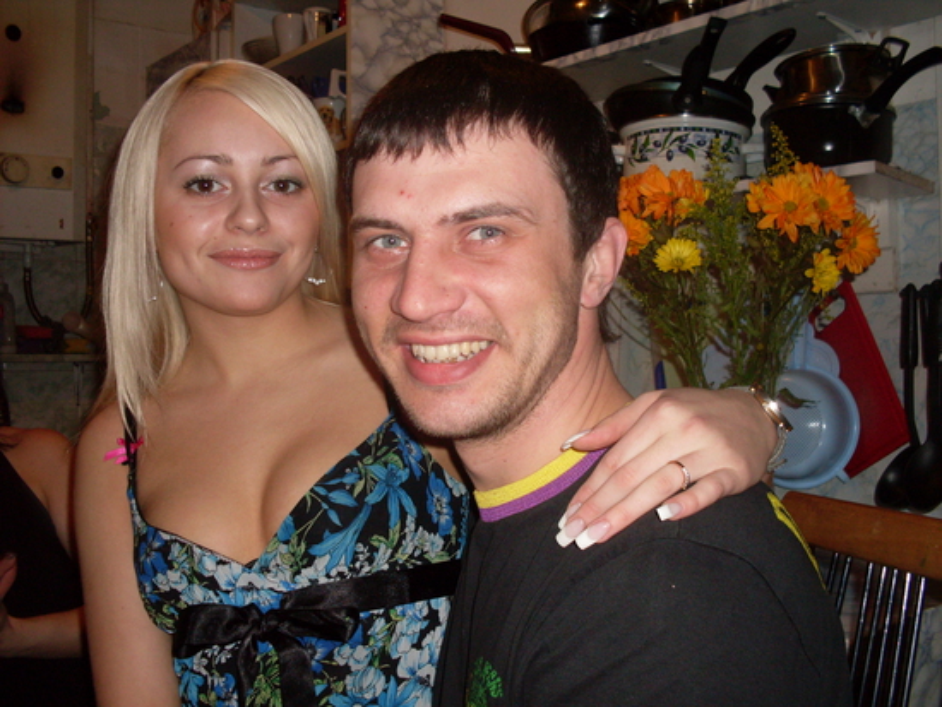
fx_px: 1035
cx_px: 471
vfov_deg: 37.7
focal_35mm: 38
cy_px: 354
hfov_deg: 49.0
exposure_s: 1/45
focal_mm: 6.3
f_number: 2.8
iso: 100
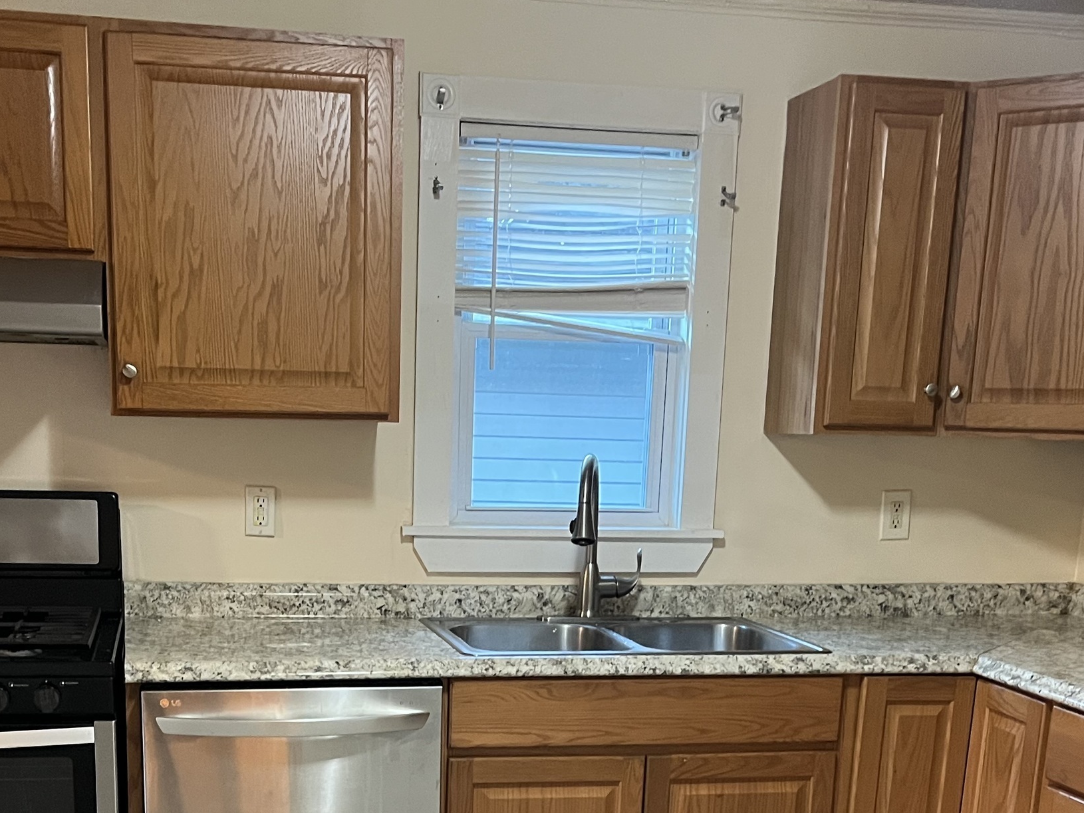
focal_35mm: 49
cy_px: 762
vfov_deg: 28.3
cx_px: 466
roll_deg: -1.7
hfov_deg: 38.8
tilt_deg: -15.1
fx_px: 1535
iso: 500
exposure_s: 1/40
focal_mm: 5.1
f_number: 1.6
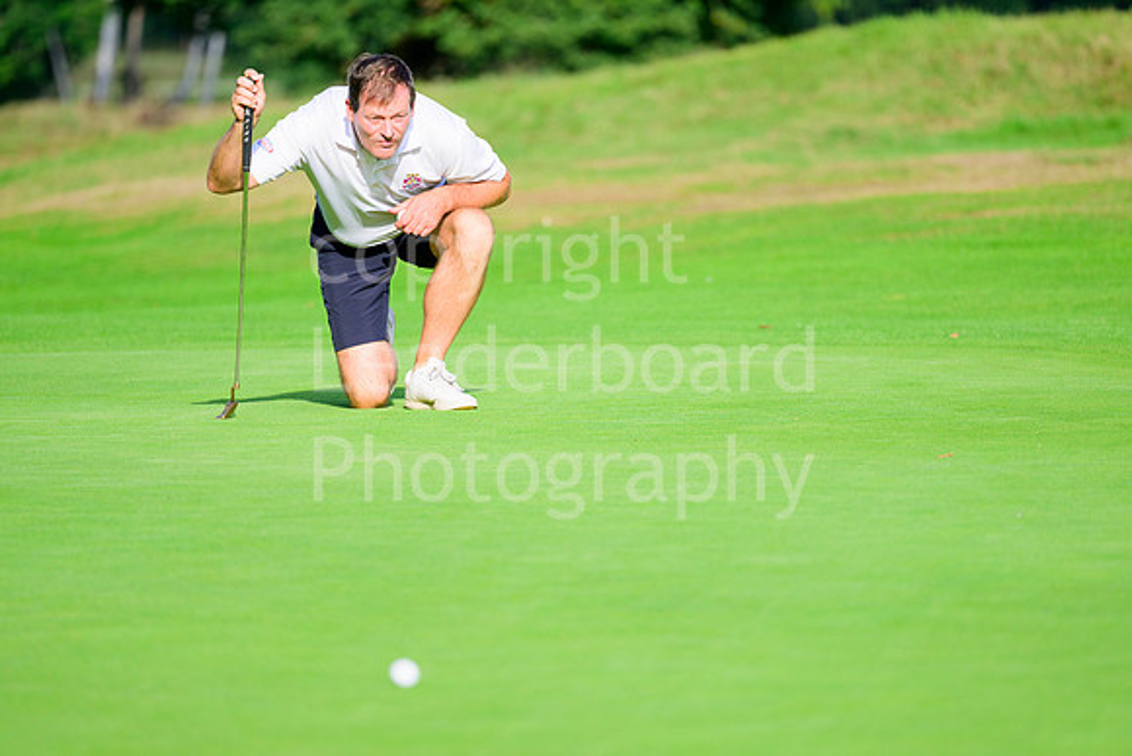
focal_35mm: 400
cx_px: 566
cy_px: 378
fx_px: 12580
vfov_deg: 3.4
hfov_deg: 5.2
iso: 640
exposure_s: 1/2000
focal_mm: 400
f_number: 5.6
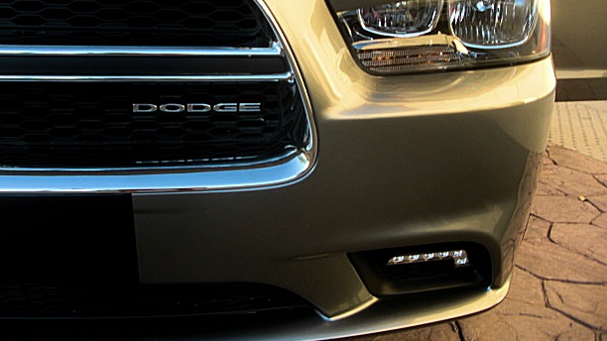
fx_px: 660
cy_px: 115
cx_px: 293
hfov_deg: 49.4
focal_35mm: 41
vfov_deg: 28.8
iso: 50
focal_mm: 6.3
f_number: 2.8
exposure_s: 1/100
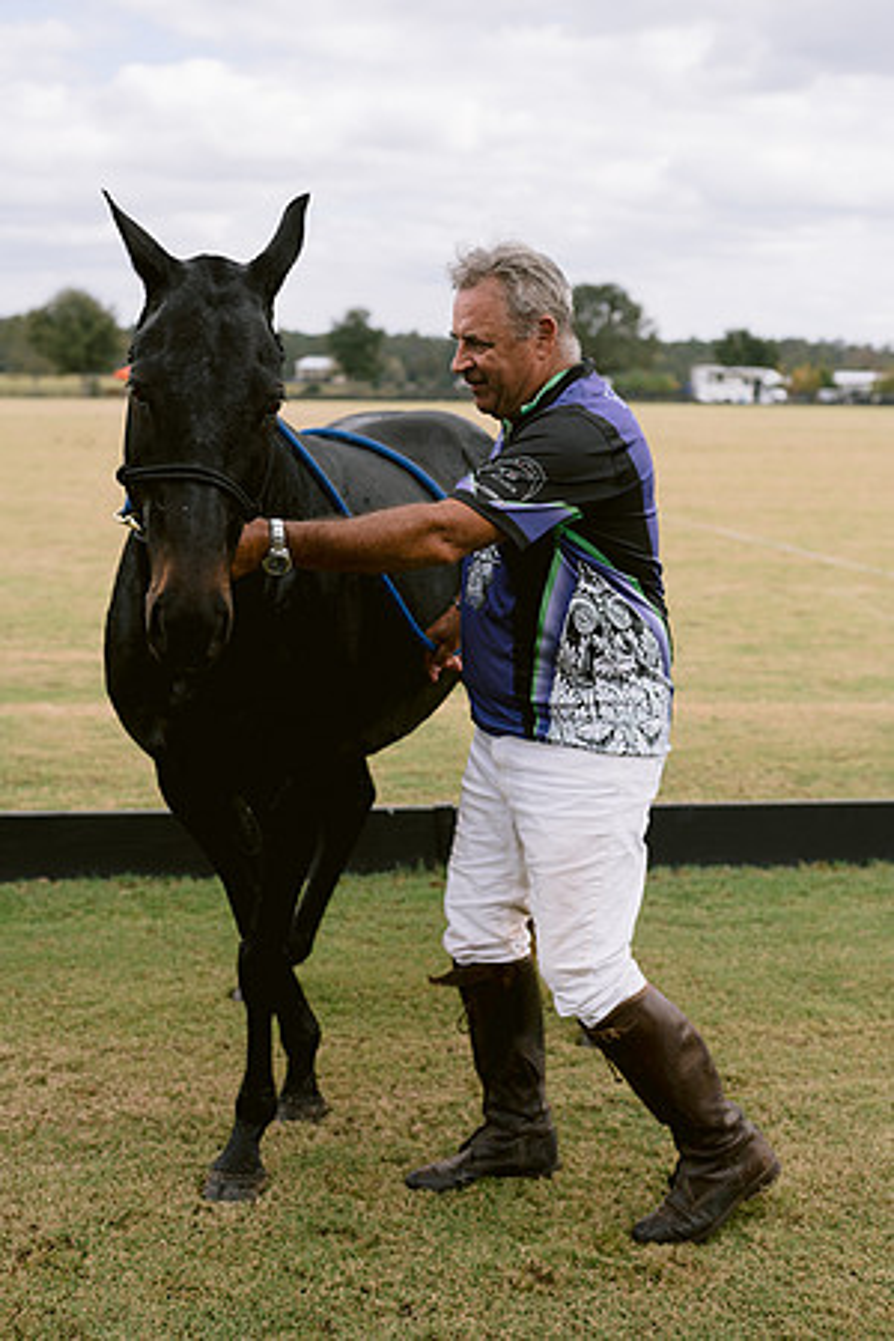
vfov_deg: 39.6
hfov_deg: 27.0
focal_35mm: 50
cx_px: 447
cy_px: 670
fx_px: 1862
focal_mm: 50
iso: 200
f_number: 4
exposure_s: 1/1600
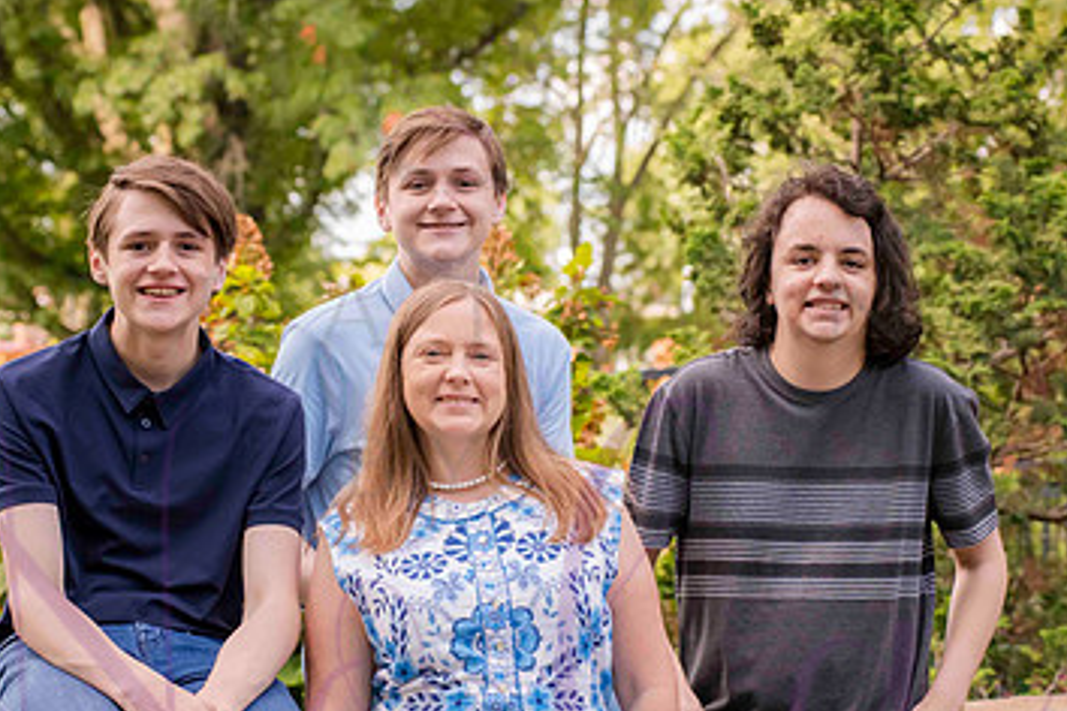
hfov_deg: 15.6
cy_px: 459
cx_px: 470
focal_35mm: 131
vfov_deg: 10.5
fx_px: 3882
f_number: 6.3
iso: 400
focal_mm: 80
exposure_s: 1/320
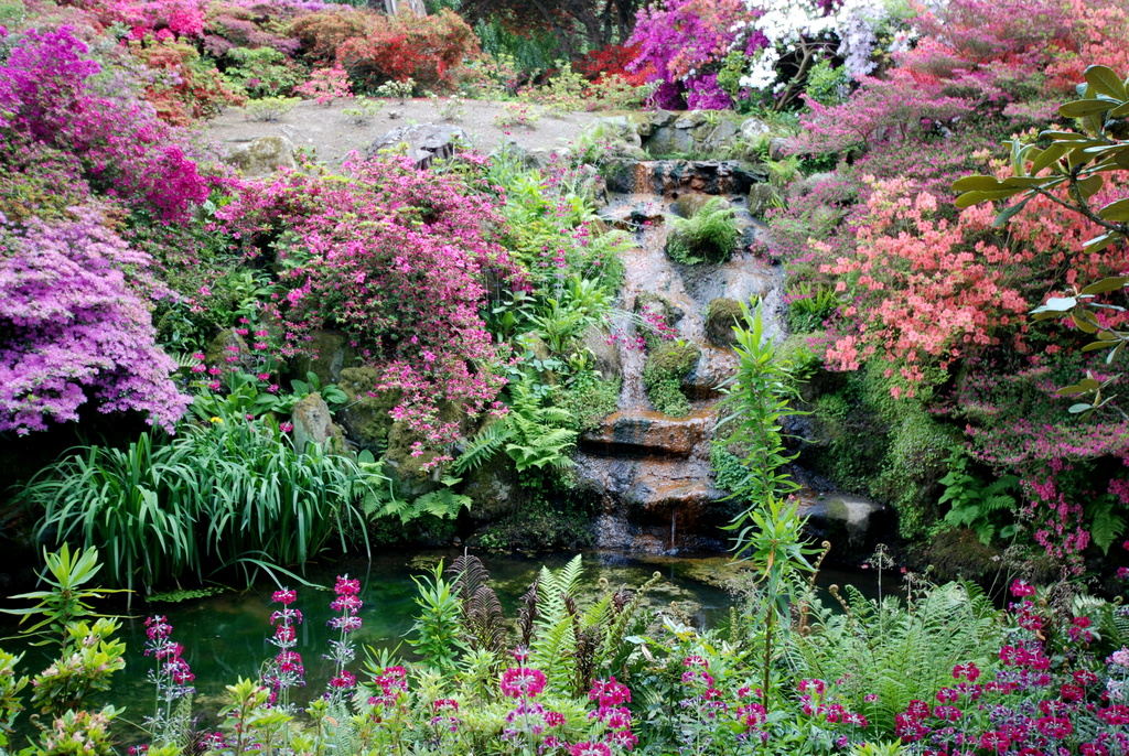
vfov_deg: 37.0
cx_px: 564
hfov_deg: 53.1
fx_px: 1131
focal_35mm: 36
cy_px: 378
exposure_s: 1/50
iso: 200
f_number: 4.5
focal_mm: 24
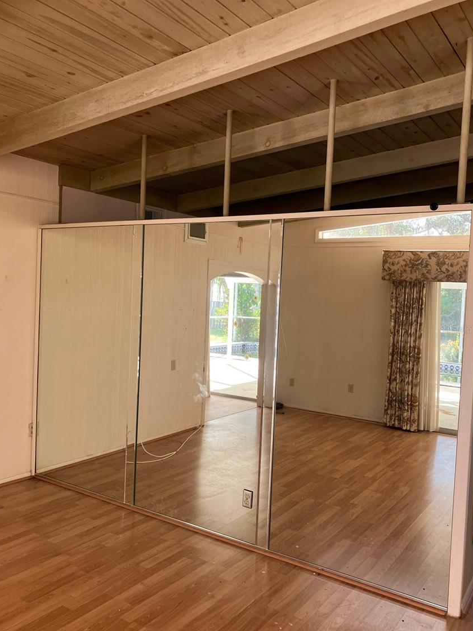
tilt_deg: +0.1
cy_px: 329
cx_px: 238
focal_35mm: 30
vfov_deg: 59.9
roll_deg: -1.9
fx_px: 547
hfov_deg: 46.8
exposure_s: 1/121
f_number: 1.8
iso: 80
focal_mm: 3.99
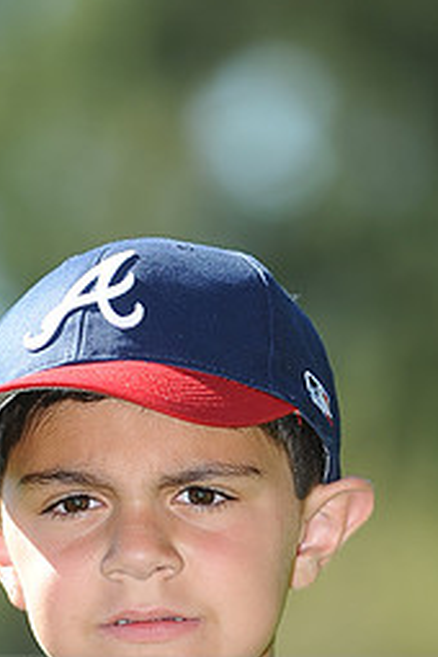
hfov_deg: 3.0
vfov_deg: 4.5
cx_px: 126
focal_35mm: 455
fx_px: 8303
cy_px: 690
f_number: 4
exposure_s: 1/800
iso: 200
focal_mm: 200
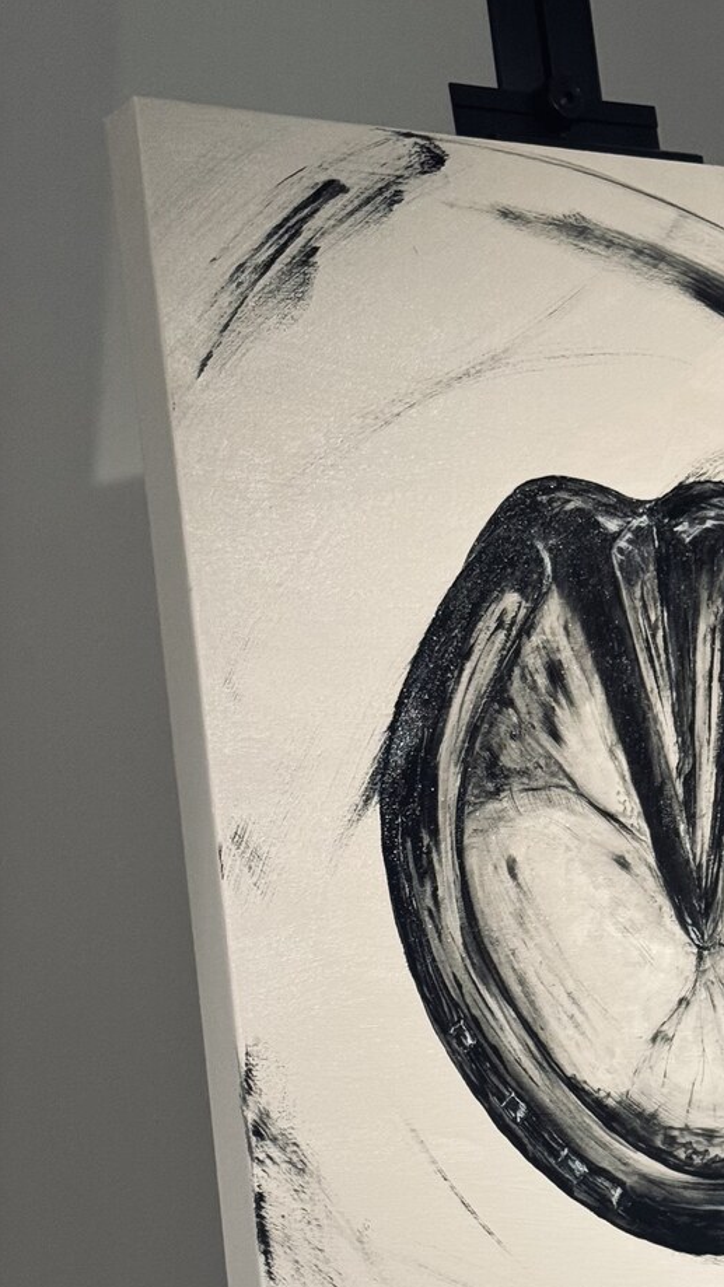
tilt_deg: -5.7
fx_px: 3105
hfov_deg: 13.2
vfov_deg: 23.3
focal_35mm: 91
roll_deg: -0.9
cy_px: 849
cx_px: 647
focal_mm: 6.76
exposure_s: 1/60
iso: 200
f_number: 1.78
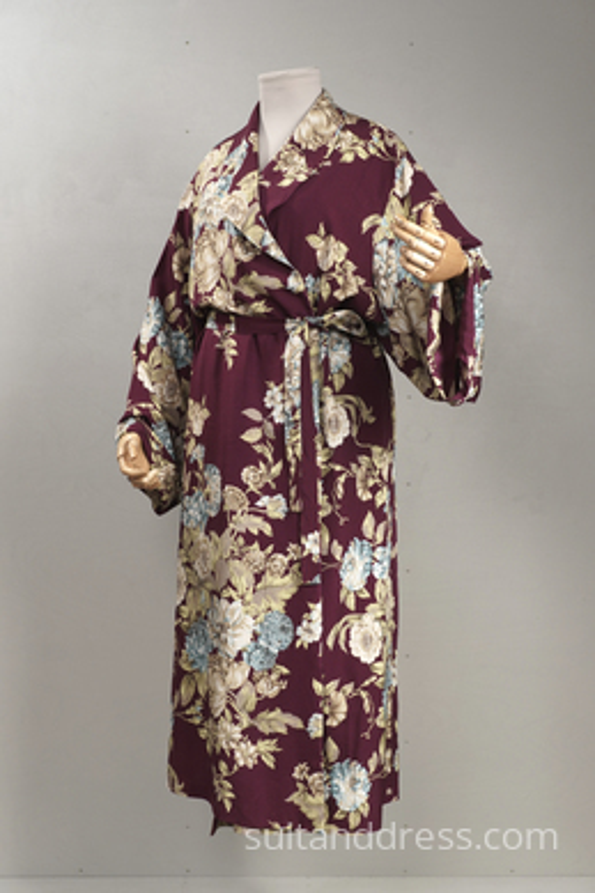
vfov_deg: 41.1
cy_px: 446
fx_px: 1191
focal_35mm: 48
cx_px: 298
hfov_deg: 28.1
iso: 400
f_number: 5.6
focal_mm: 32
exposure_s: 1/40
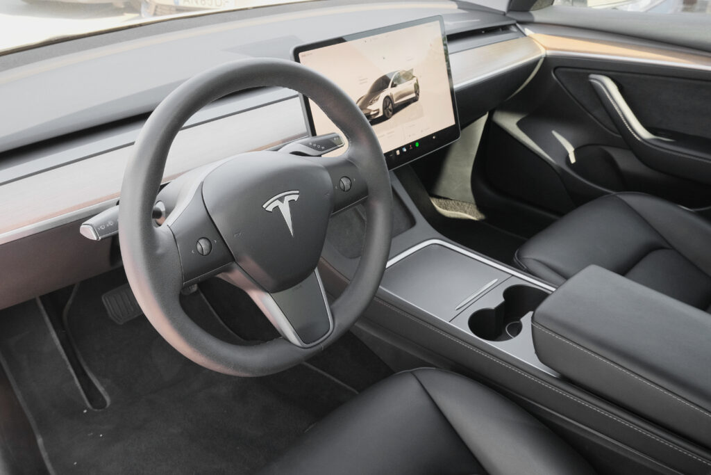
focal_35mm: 30
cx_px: 356
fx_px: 593
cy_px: 238
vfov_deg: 43.6
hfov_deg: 61.9
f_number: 9
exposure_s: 1/80
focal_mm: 19.7
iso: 1600
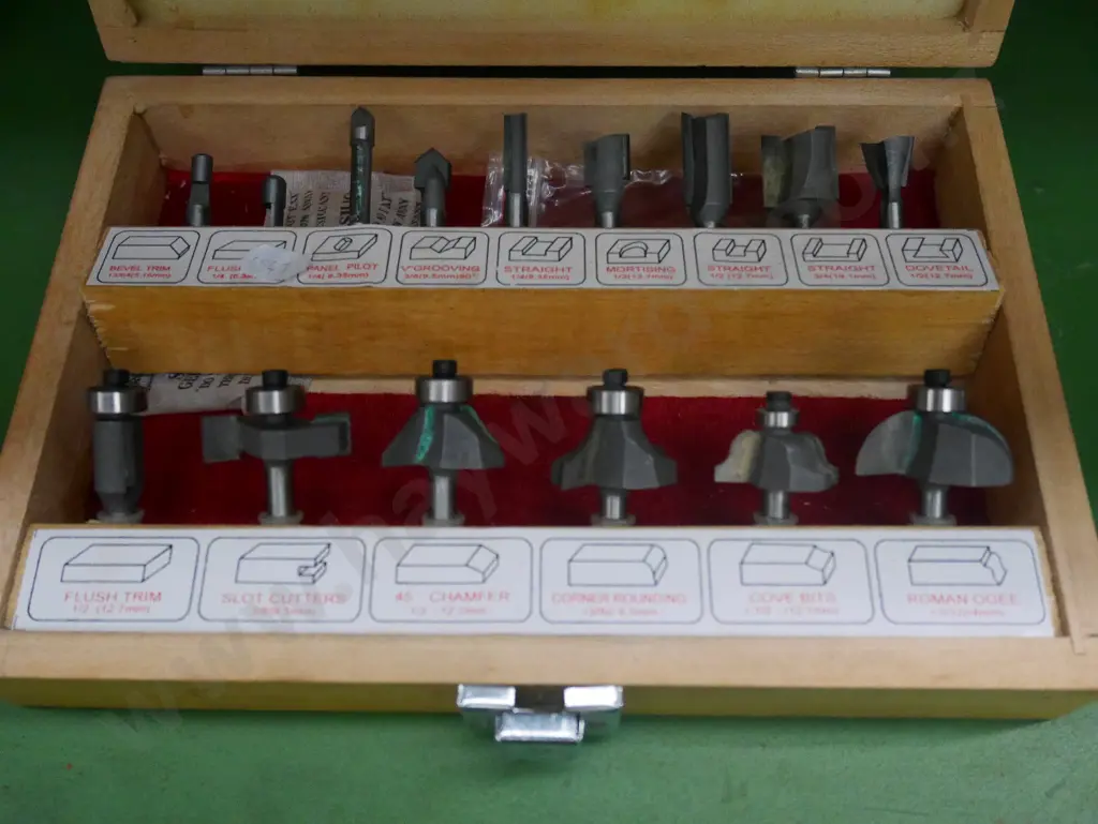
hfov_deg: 53.9
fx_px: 1079
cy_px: 412
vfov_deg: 41.8
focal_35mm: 34
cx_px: 549
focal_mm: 17
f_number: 4
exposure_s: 1/160
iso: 3200
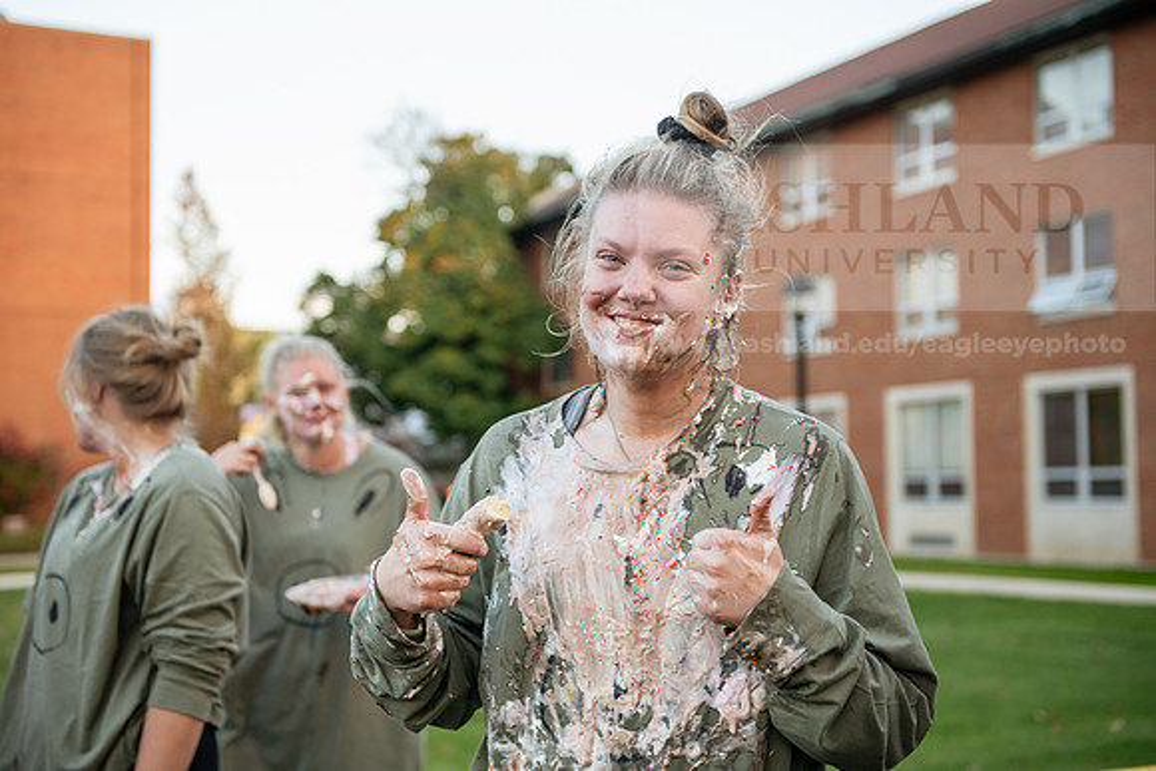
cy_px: 386
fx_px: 1799
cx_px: 578
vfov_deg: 24.2
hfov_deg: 35.6
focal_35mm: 56
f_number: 3.2
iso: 800
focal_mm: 56
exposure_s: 1/400
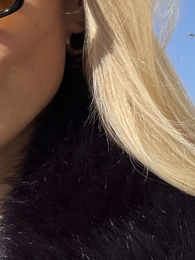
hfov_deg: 14.1
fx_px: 736
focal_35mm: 98
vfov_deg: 20.0
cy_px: 161
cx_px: -100
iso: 25
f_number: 1.9
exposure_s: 1/1100
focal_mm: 2.71
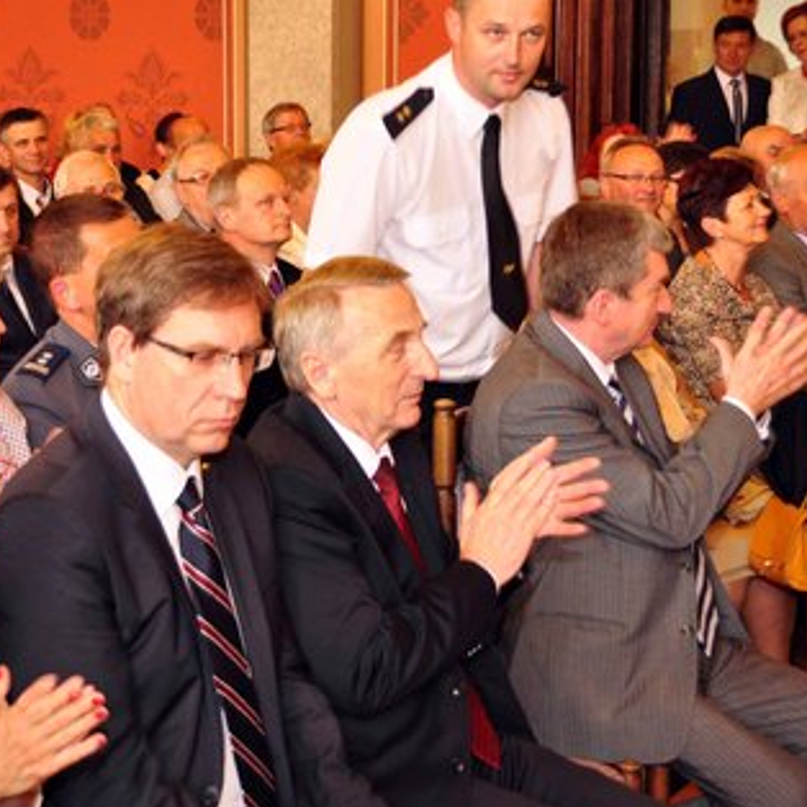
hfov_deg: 18.2
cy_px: 386
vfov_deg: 18.3
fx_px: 2506
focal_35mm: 95
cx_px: 226
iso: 720
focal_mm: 36
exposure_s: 1/30
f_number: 4.5
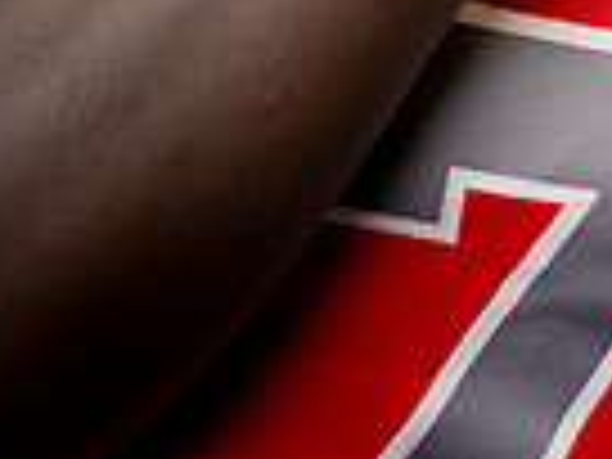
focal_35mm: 168
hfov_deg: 11.7
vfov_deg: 8.3
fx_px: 2970
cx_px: 472
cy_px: -549
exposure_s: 1/250
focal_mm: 53
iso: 640
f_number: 4
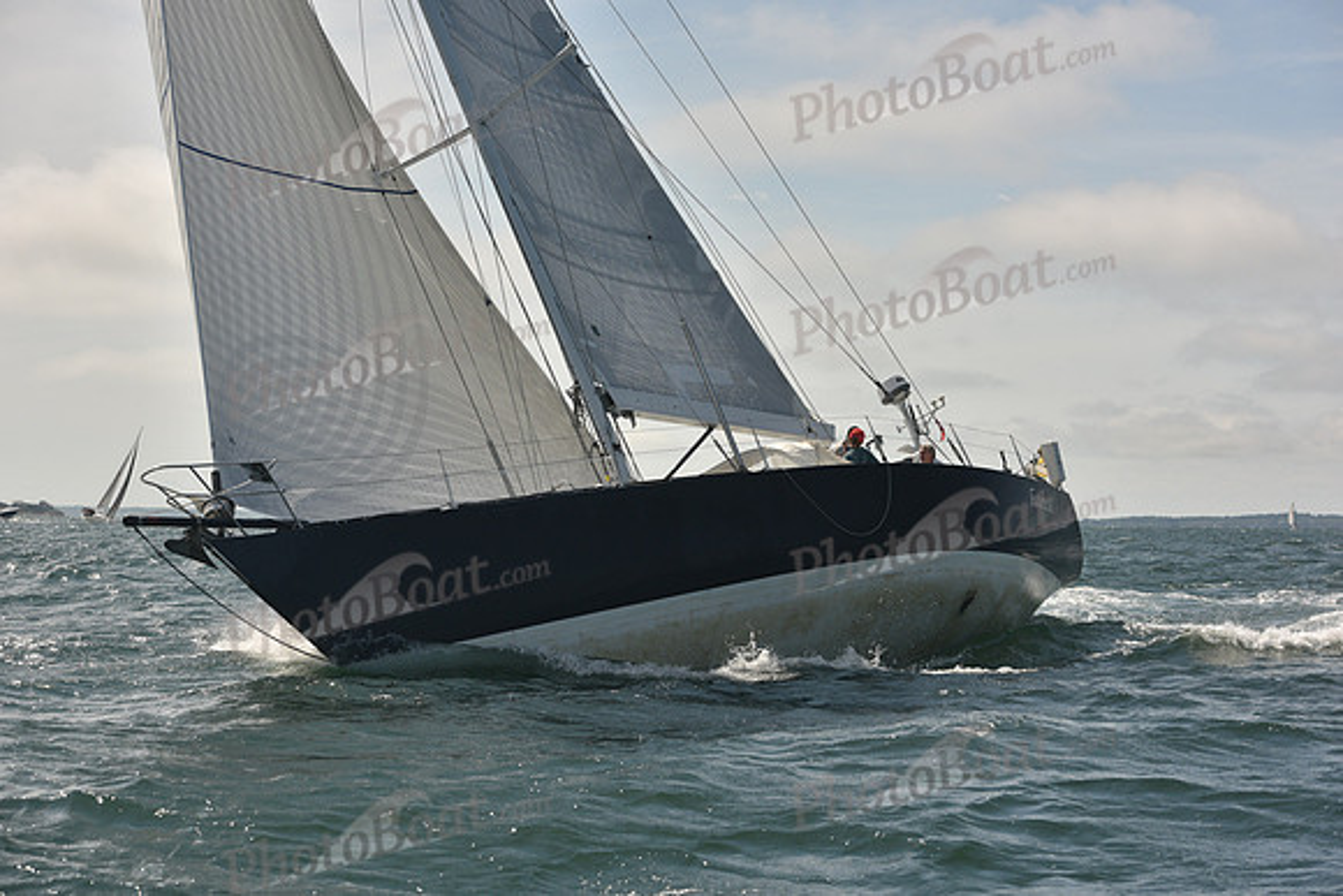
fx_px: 2612
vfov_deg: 19.5
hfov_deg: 28.8
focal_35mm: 70
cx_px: 672
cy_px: 448
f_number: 7.1
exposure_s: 1/1000
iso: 320
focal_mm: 70
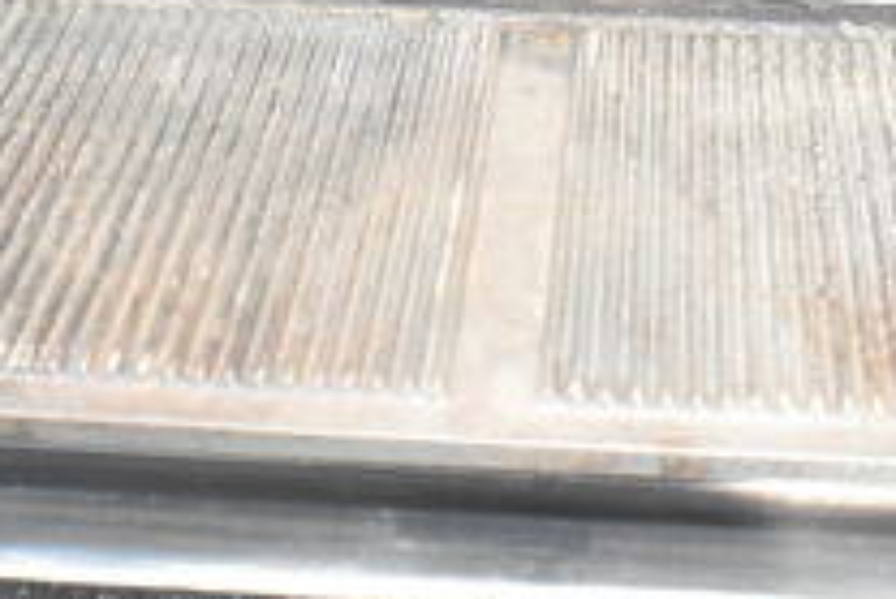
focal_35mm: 92
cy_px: -149
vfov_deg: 14.3
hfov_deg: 22.0
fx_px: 2303
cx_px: 573
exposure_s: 1/30
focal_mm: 21
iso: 2500
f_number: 3.8
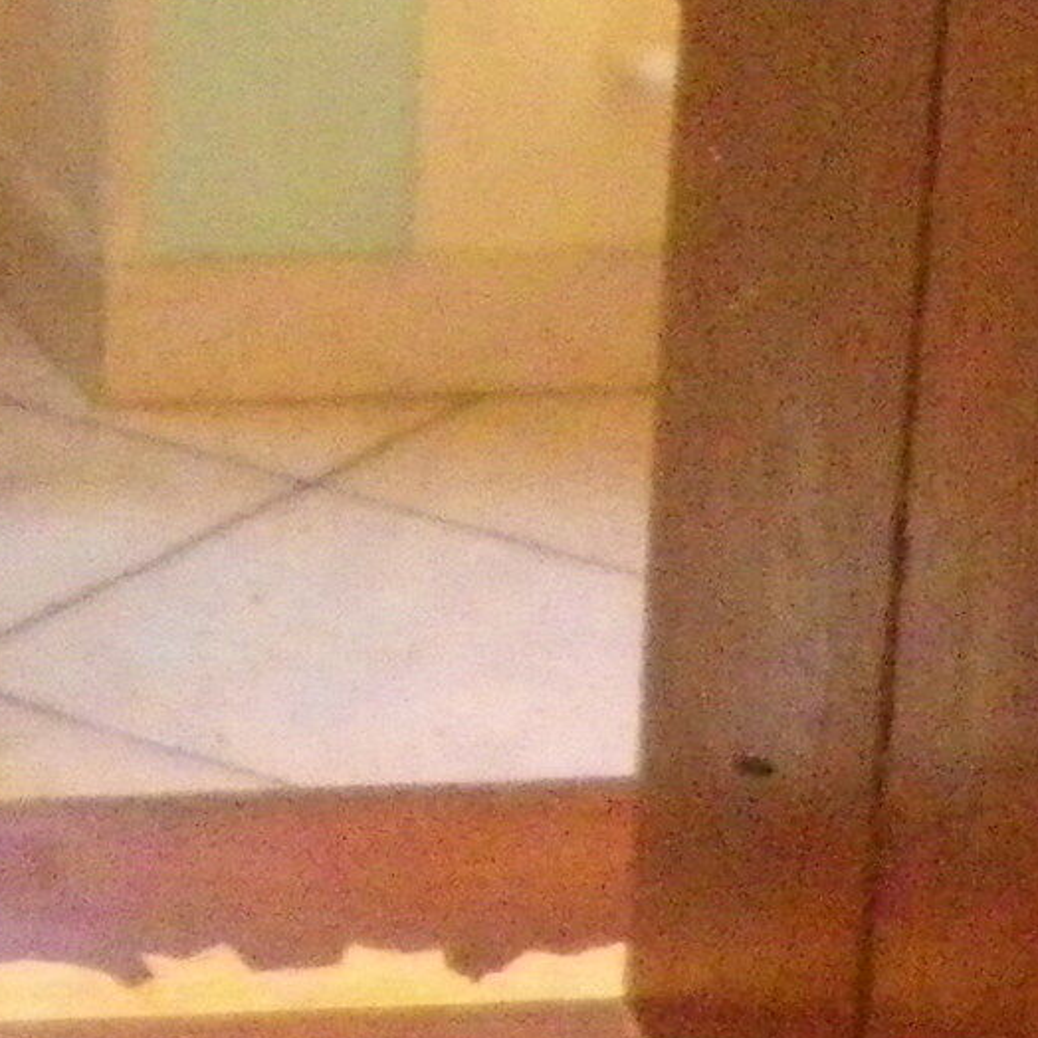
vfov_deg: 9.3
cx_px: -315
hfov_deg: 9.1
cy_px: 612
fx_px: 6412
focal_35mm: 189
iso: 800
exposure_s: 1/25
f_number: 2.6
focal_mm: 4.9
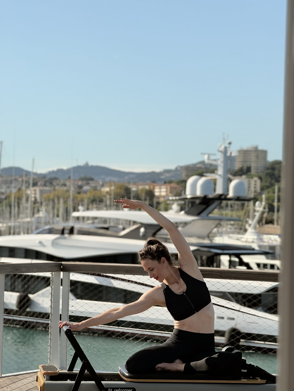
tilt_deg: +0.9
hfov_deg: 12.3
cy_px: 196
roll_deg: -1.5
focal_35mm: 120
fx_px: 1359
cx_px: 147
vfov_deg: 16.4
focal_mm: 15.66
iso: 50
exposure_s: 1/1969
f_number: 2.8
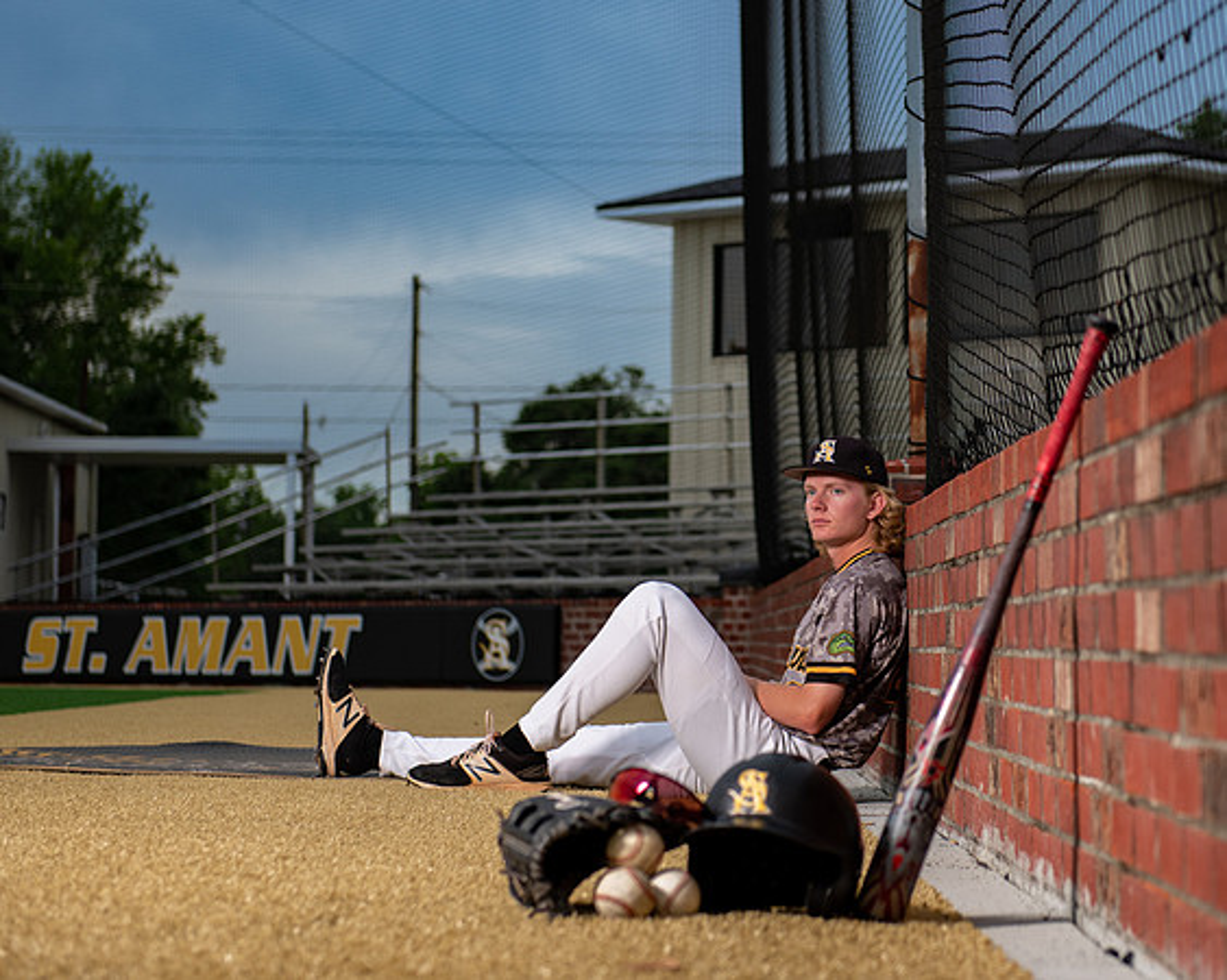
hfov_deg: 19.3
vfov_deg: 15.5
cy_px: 334
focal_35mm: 99
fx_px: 3589
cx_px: 834
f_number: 3.5
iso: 250
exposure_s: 1/800
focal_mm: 66
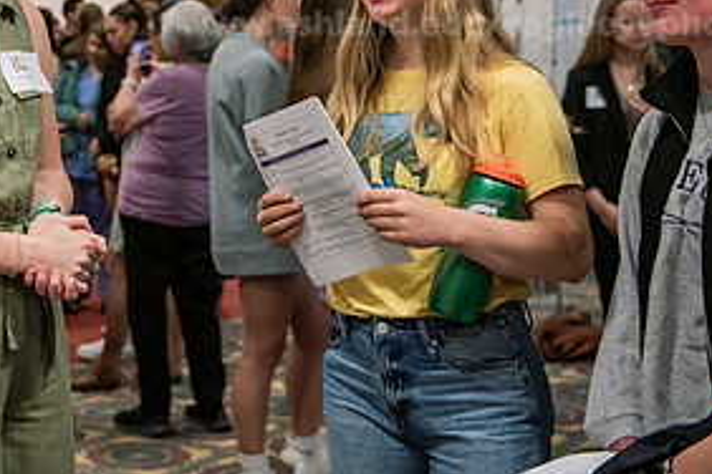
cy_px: 77
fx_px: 1463
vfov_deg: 18.2
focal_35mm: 74
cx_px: 66
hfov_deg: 26.4
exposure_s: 1/160
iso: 2000
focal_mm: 36
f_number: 3.2
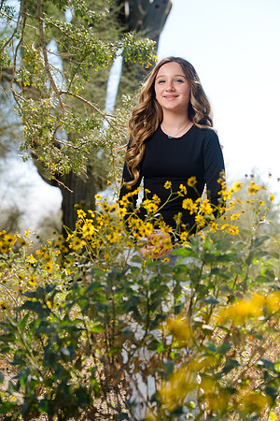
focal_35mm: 105
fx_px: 1225
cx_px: 140
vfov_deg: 19.5
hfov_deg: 13.0
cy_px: 210
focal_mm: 105
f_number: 5.6
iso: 100
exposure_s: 1/250
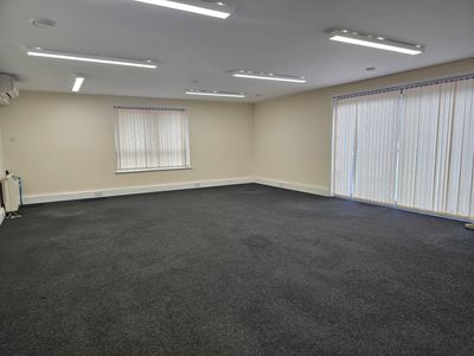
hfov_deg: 73.9
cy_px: 178
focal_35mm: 23
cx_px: 237
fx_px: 315
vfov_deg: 58.9
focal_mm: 6.3
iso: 200
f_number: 1.7
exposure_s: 1/180
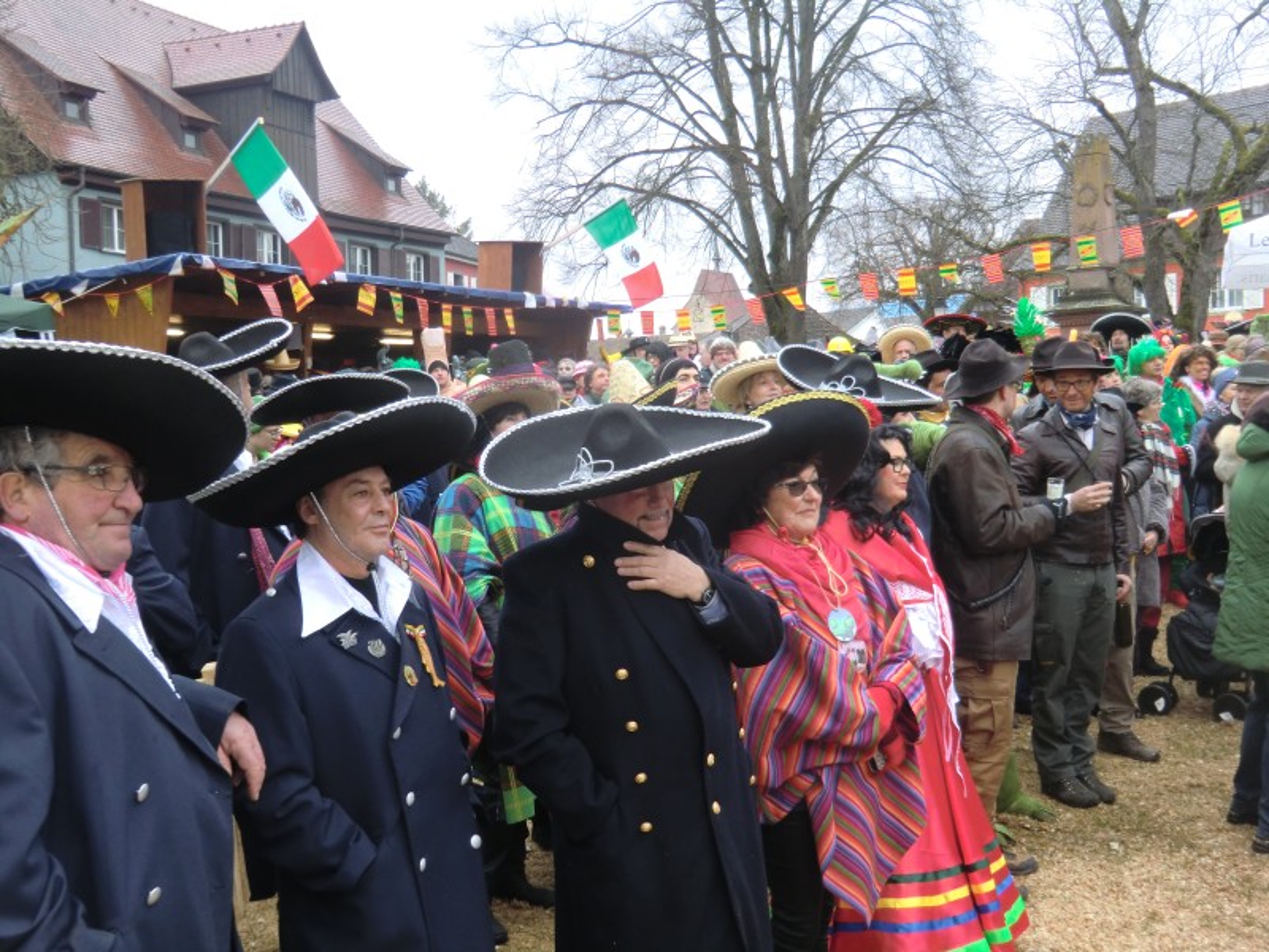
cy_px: 476
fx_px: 1466
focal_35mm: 40
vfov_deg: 36.0
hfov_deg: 46.8
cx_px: 634
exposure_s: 1/60
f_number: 3.8
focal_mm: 7.1
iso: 125
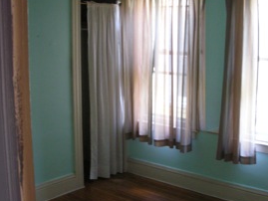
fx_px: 403
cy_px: 108
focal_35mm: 52
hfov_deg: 36.8
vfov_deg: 28.0
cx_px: 147
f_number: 2.8
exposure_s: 1/10.4
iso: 200
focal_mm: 5.8
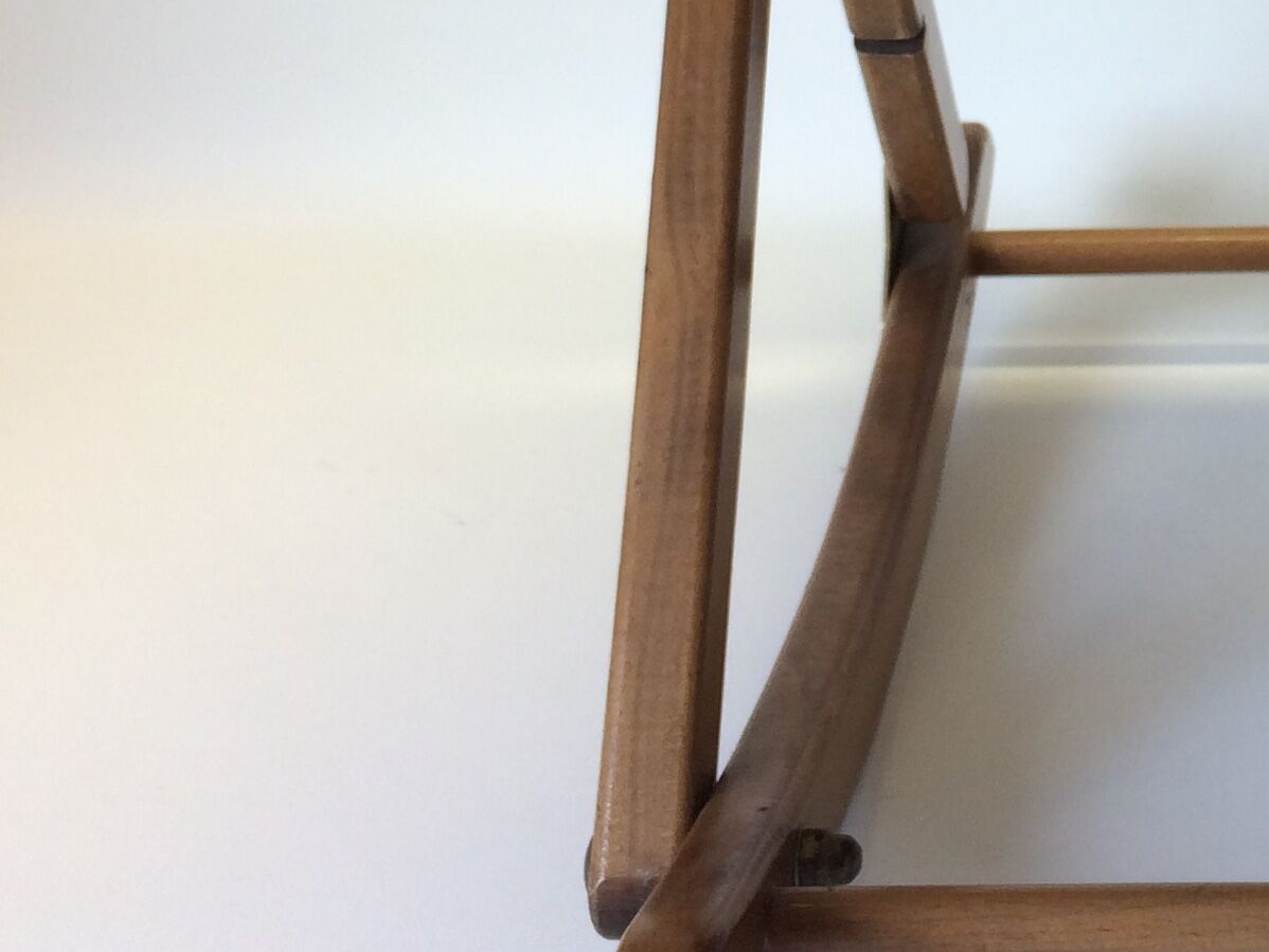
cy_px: -97
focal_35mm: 79
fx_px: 2897
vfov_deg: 18.0
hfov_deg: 23.5
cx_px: 1322
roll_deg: -0.1
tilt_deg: -15.5
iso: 40
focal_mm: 4.15
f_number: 2.2
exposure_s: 1/50
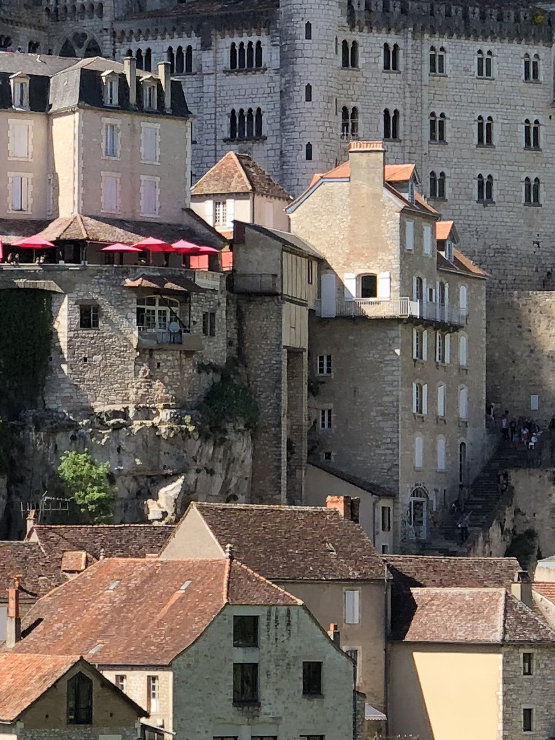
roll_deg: -1.0
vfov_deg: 10.5
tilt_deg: +7.9
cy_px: 217
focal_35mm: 188
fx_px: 4017
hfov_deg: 7.9
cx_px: 77
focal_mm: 6
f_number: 2.4
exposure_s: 1/444
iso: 16
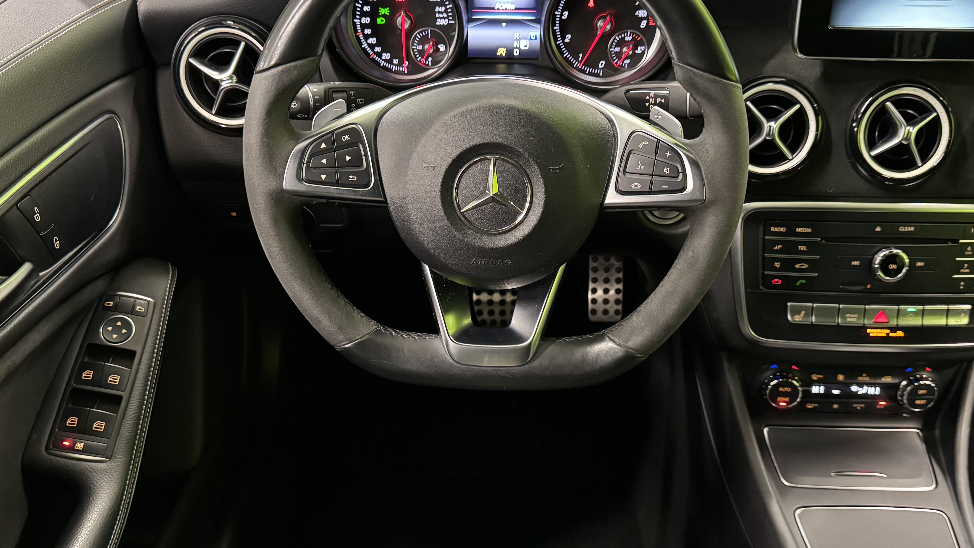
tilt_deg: -37.3
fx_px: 904
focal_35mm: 35
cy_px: 312
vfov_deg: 33.7
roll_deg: +1.0
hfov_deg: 56.6
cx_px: 497
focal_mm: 6.76
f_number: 1.78
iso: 1000
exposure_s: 1/33
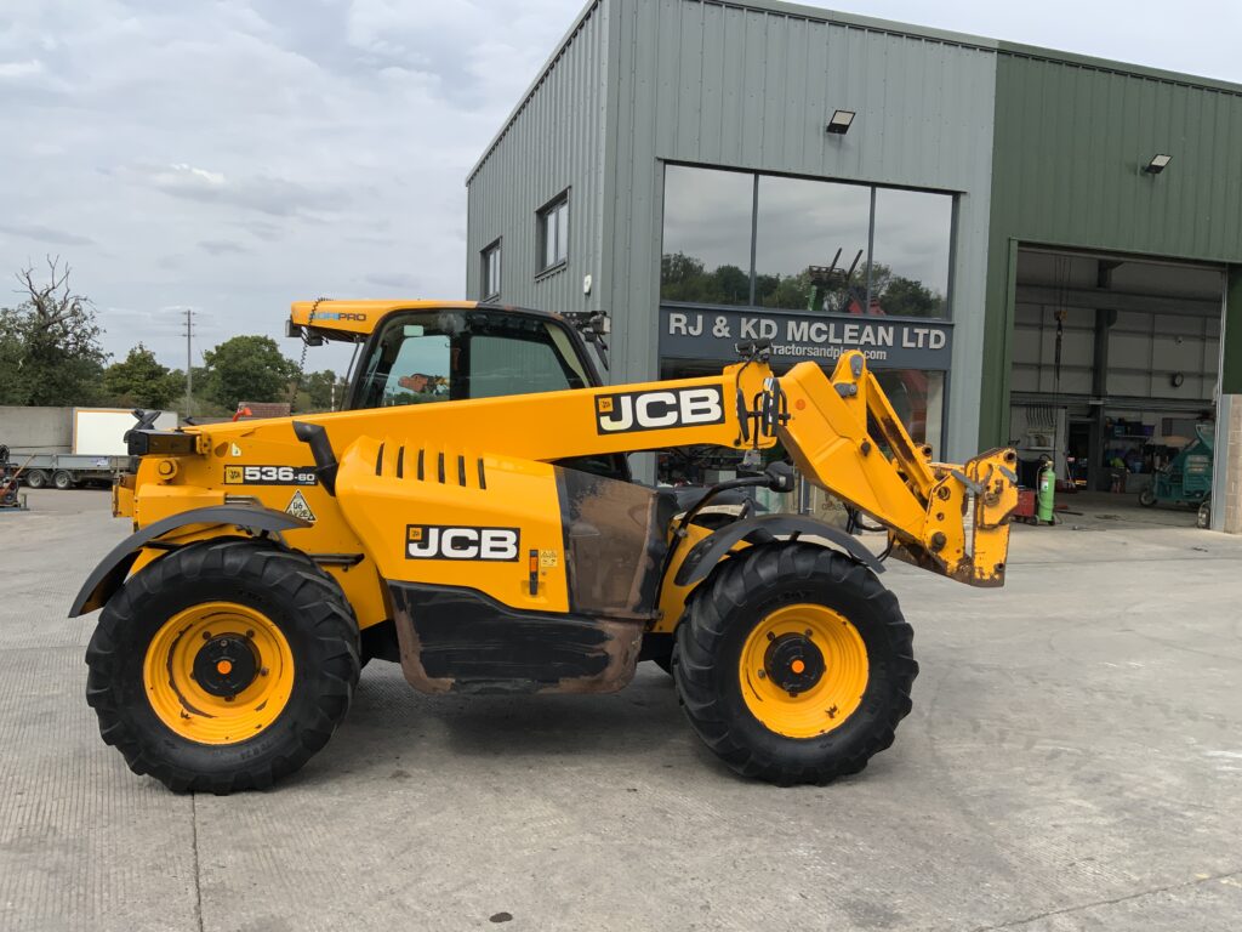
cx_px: 621
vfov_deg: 48.2
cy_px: 466
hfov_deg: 61.7
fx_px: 1041
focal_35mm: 29
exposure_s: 1/1451
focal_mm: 3
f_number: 1.8
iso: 16
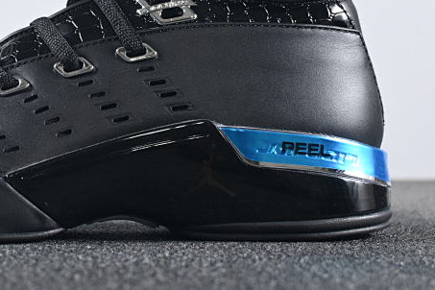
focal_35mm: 83
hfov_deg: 24.0
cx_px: 83
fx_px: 1008
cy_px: 49
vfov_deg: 16.2
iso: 1250
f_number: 5
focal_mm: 31.5
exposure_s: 1/125
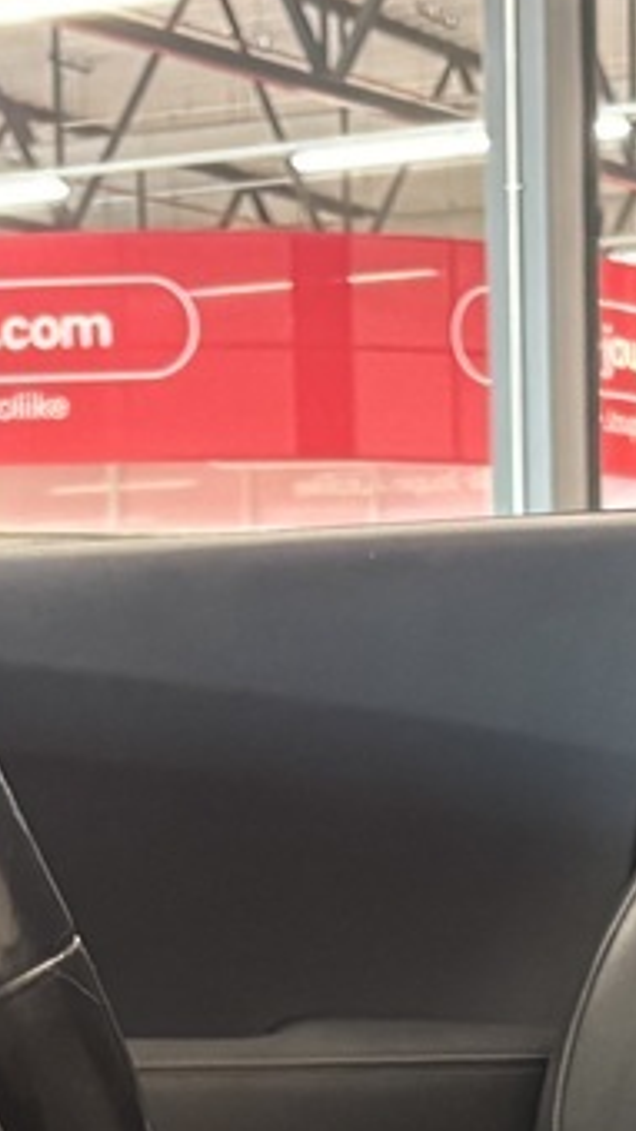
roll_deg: +1.6
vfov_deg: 16.9
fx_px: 3601
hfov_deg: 10.1
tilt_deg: -9.7
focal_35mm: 120
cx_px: 549
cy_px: 1424
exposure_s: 1/50
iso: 500
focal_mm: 5.96
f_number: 1.6
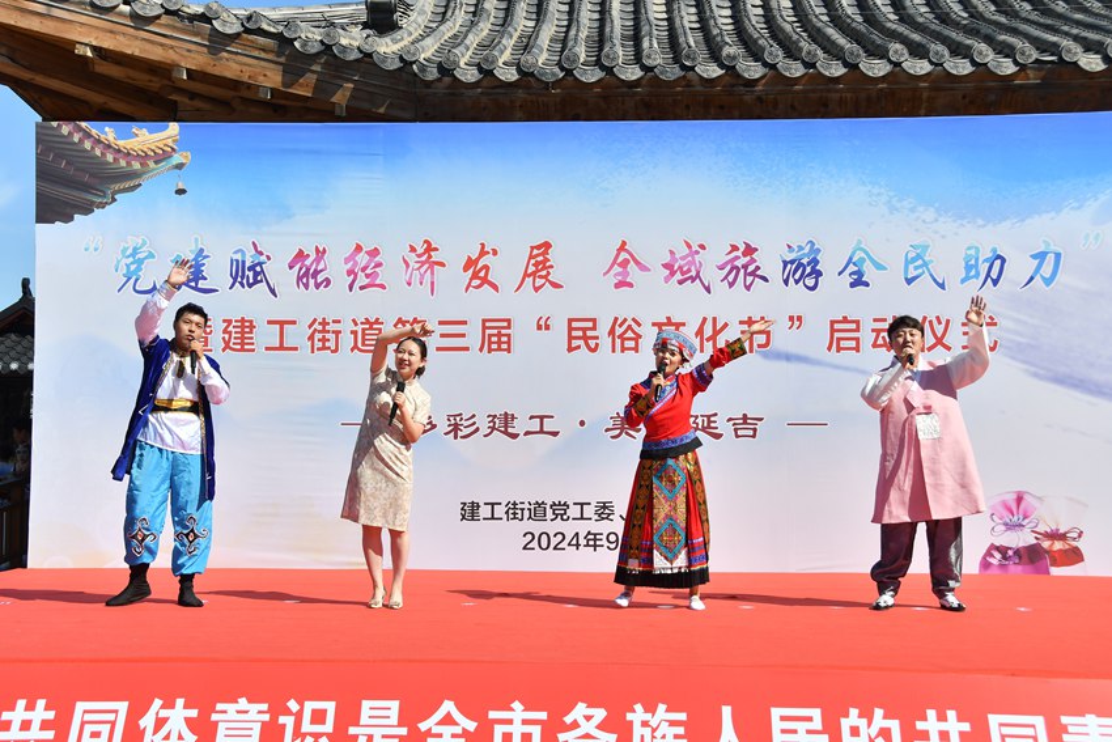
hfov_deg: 41.1
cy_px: 371
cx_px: 556
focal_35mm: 48
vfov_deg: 28.1
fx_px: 1483
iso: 100
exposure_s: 1/640
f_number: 8
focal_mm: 32
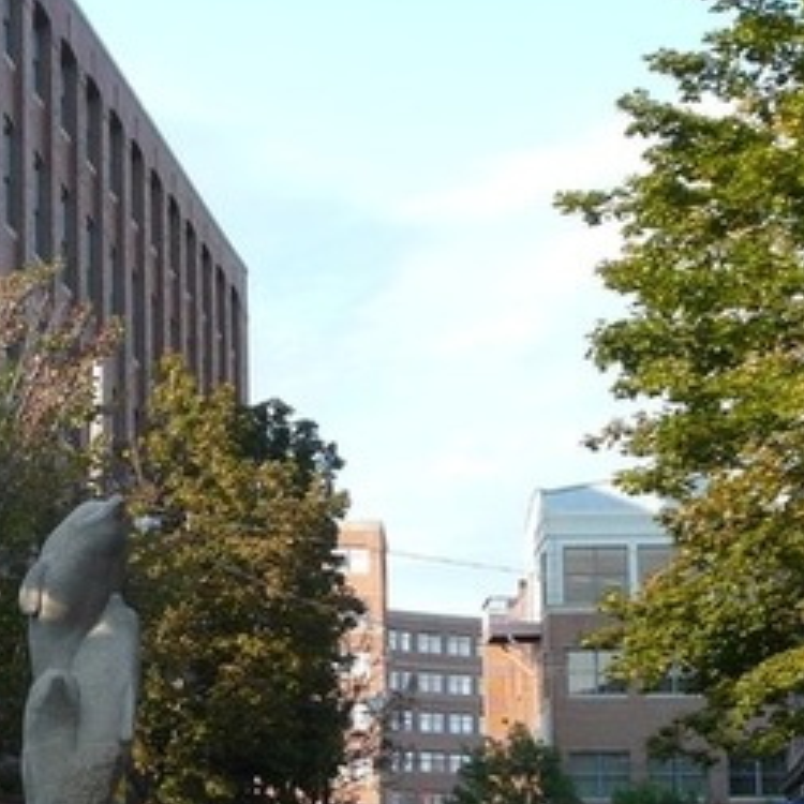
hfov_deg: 17.8
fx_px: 2496
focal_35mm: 95
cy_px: 550
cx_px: -43
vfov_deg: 18.2
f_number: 3.6
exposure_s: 1/125
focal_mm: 6.8
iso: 100
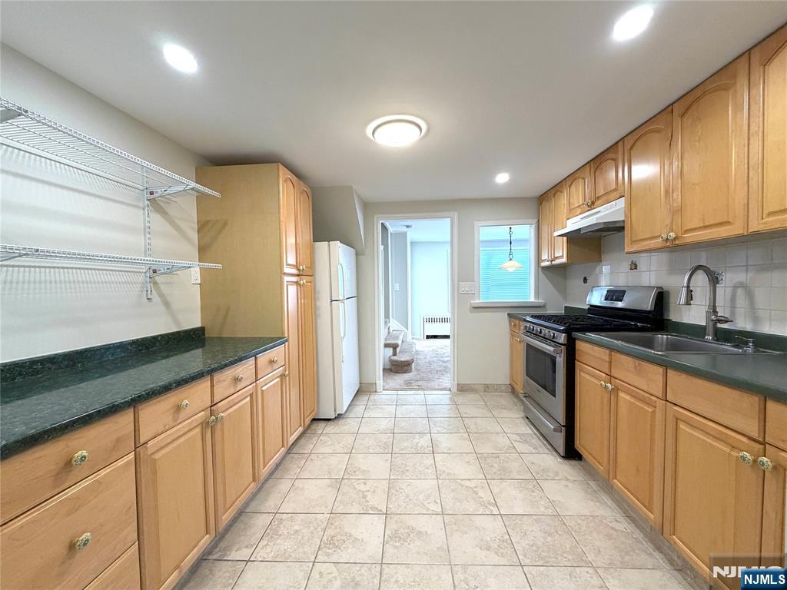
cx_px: 394
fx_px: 318
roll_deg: +1.1
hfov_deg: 102.1
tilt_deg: -2.3
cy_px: 295
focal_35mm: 14
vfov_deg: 85.7
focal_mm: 2.22
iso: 250
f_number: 2.2
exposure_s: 1/120
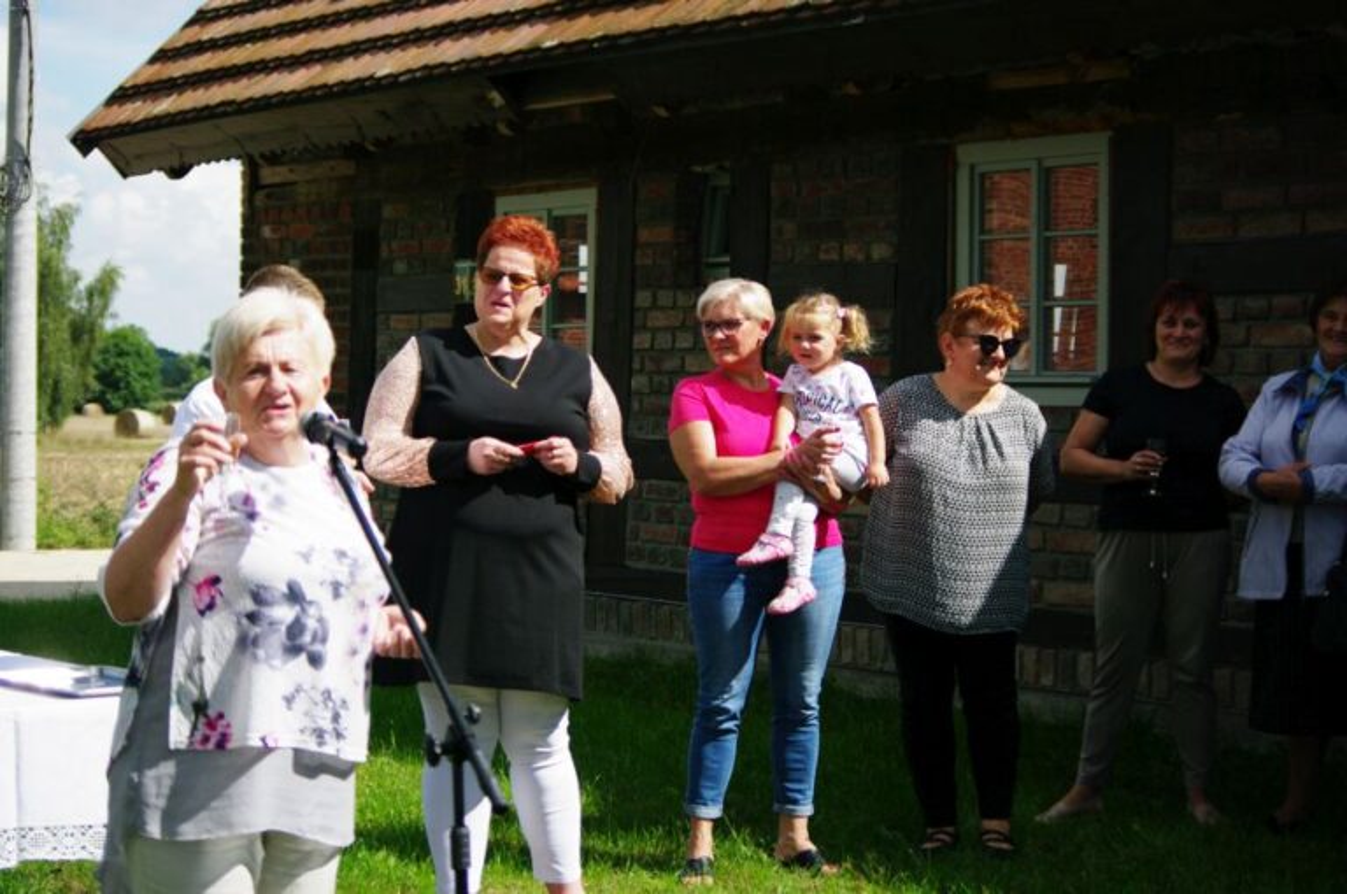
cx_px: 674
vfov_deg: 15.7
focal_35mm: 87
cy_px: 447
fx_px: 3251
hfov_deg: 23.4
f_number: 4.5
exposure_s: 1/2000
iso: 400
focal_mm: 58
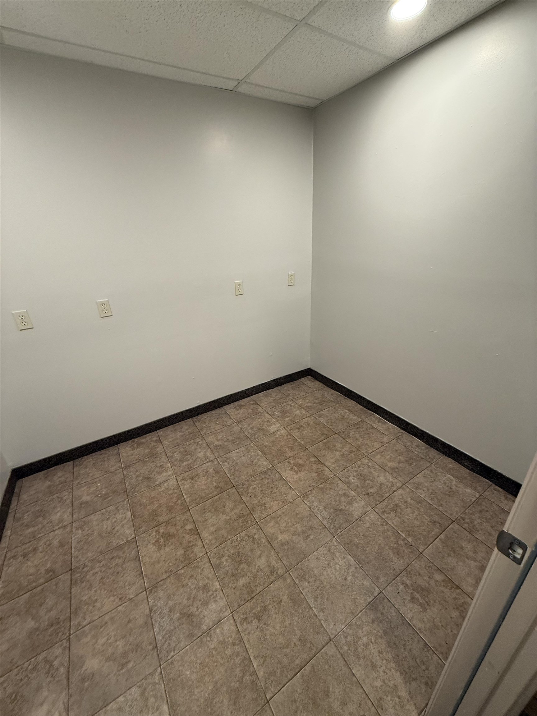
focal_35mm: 14
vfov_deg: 102.1
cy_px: 358
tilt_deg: -23.5
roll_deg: +2.8
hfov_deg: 85.7
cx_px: 268
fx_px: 290
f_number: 2.2
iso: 250
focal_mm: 2.22
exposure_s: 1/60
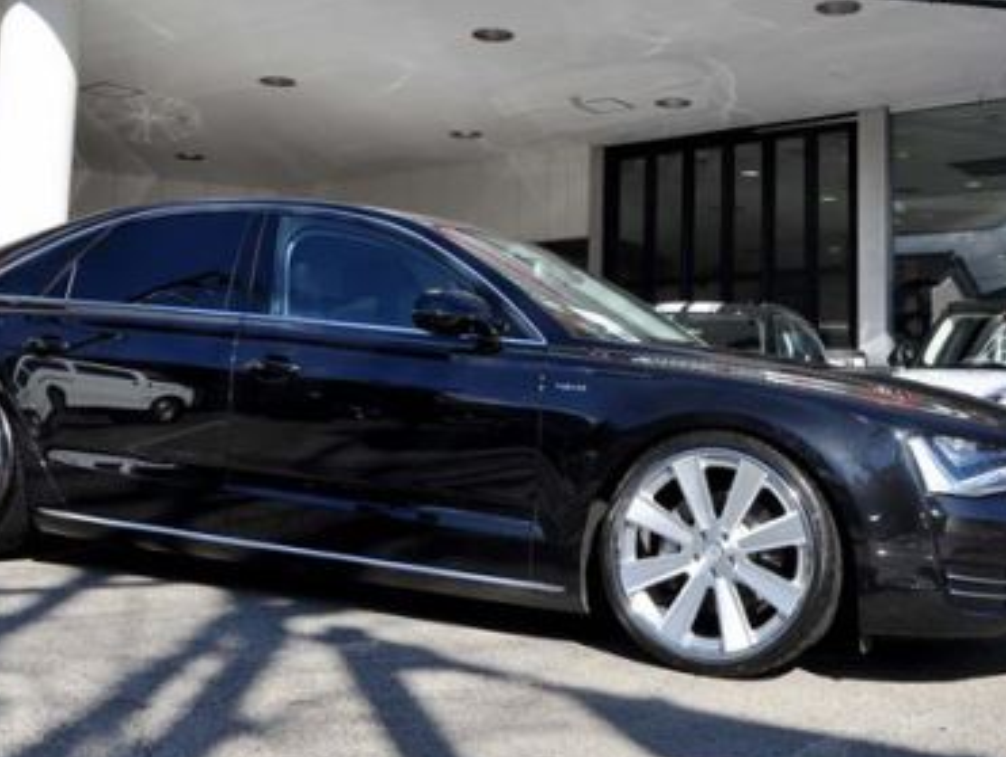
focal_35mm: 50
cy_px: 256
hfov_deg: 38.1
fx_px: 1454
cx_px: 556
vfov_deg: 29.0
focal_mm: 22
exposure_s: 1/200
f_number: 14
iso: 200
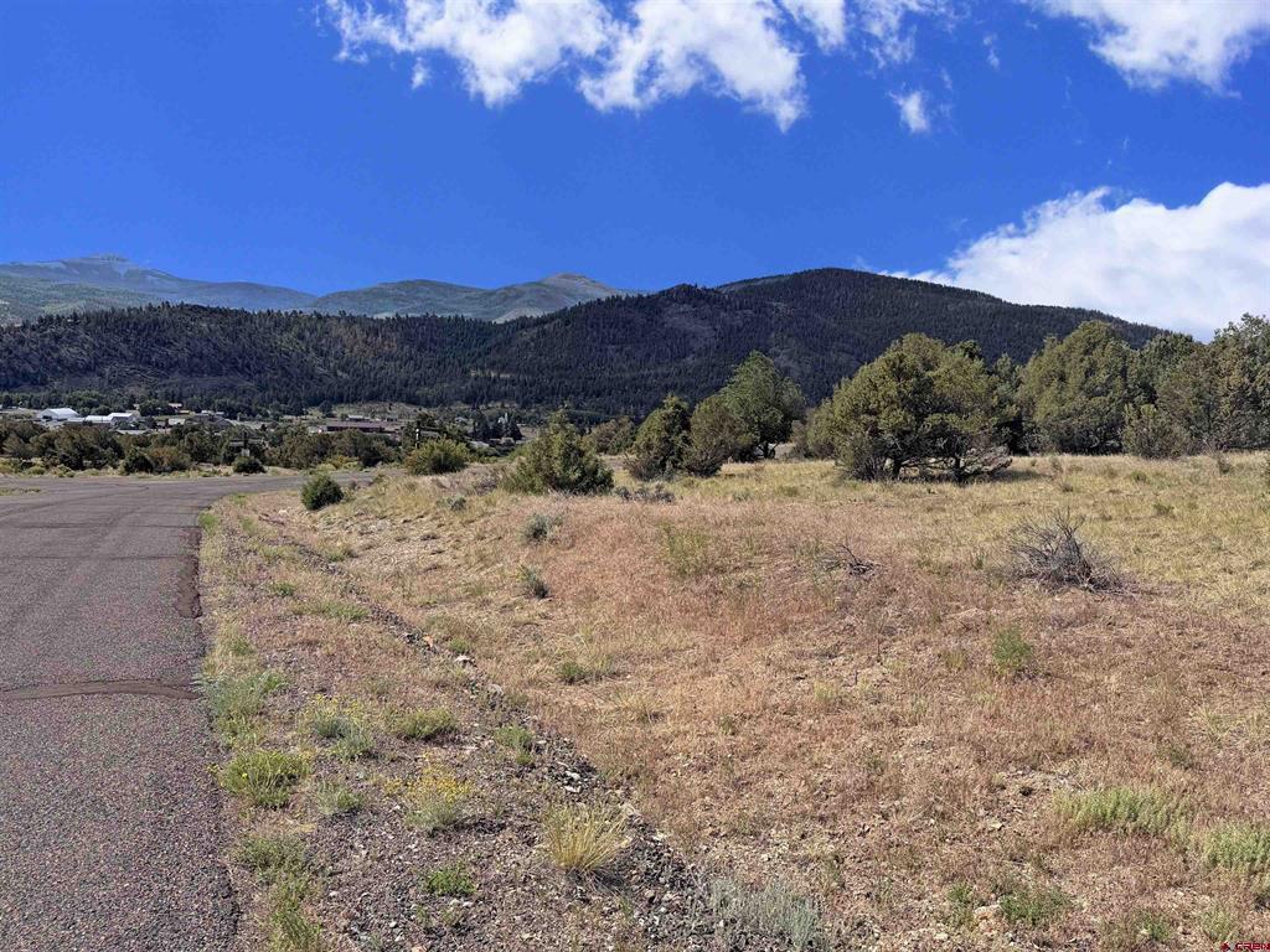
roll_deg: -1.3
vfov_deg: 56.8
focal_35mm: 24
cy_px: 476
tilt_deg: -4.6
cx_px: 635
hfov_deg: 71.6
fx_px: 881
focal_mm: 6.76
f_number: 1.78
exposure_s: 1/4405
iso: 80
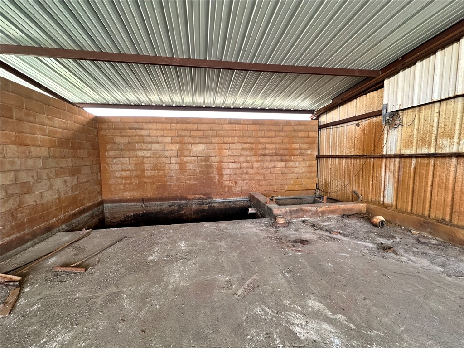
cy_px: 174
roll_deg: -0.3
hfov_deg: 102.1
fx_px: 188
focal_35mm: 14
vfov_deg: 85.7
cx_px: 232
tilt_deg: -5.9
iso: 125
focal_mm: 2.22
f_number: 2.2
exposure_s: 1/99
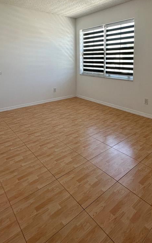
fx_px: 159
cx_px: 88
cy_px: 73
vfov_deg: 71.6
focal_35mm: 24
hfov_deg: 50.9
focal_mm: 2.22
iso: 125
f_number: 2.2
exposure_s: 1/120
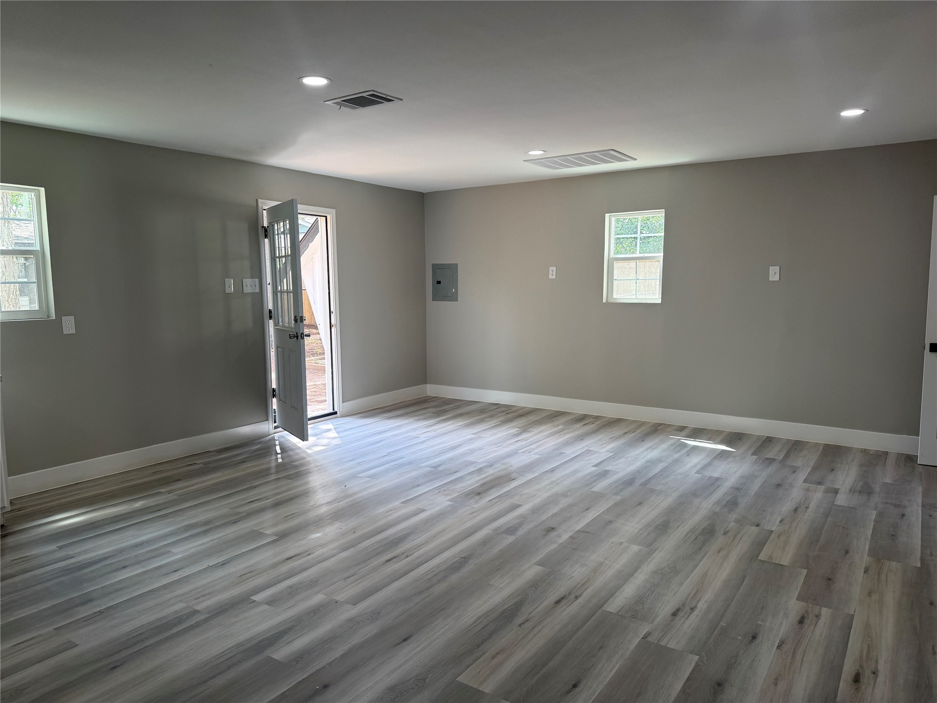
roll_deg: +0.1
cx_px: 468
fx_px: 650
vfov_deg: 56.8
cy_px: 352
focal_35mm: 24
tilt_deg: -5.9
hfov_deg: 71.6
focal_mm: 6.76
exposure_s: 1/232
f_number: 1.78
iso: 100
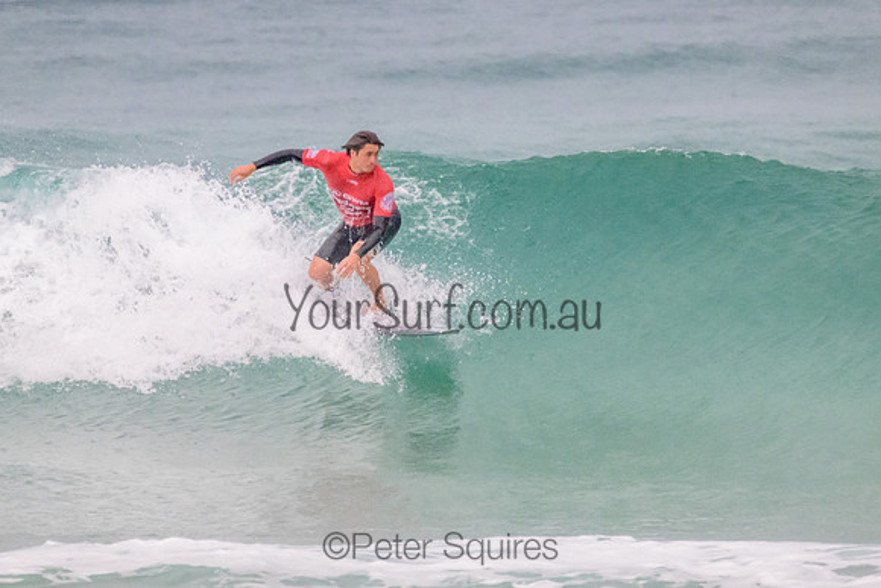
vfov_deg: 1.3
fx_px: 25576
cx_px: 465
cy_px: 254
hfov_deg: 2.0
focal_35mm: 1045
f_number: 11
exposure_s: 1/2000
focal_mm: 800
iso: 5600
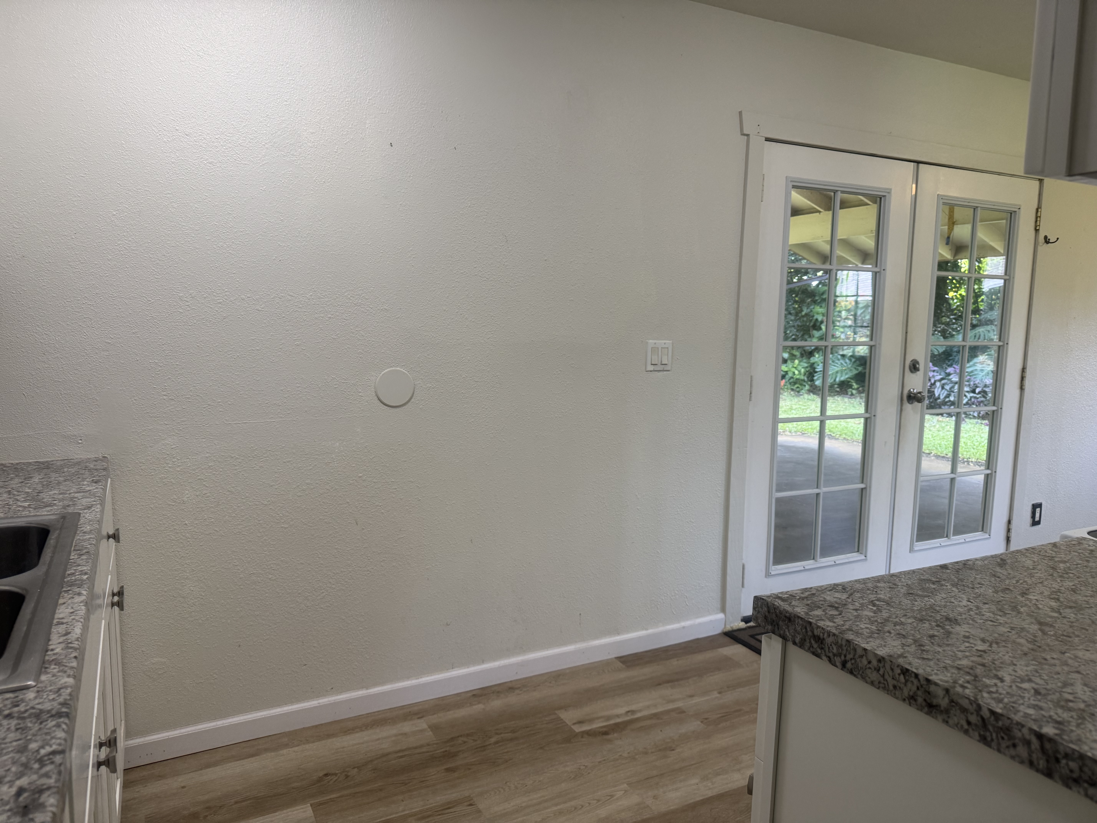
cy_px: 412
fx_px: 761
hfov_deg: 71.6
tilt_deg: -5.9
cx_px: 548
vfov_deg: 56.8
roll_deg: -0.9
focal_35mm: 24
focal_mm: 6.76
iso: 160
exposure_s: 1/120
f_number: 1.78
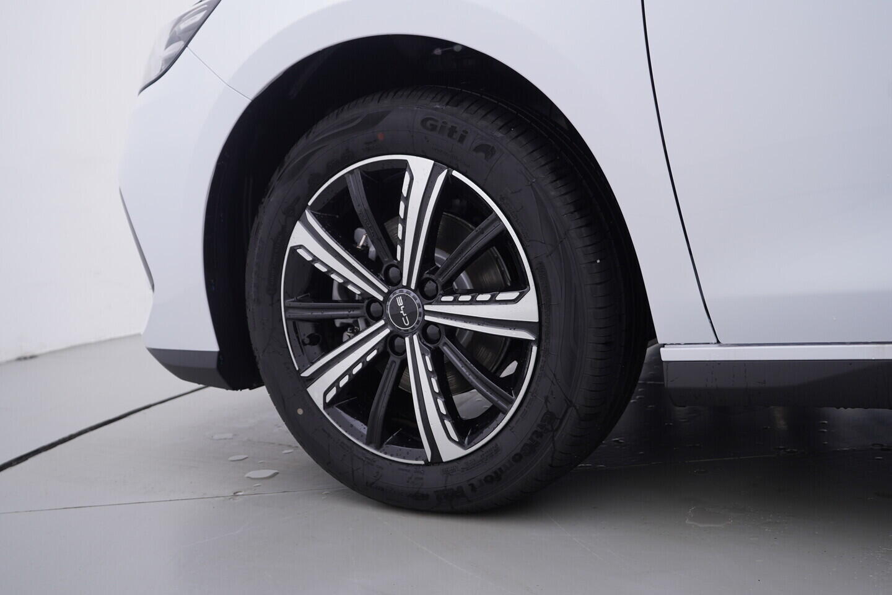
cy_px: 298
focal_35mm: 36
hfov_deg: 53.1
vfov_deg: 36.9
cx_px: 446
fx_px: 892
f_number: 4
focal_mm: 24
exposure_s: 1/80
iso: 125
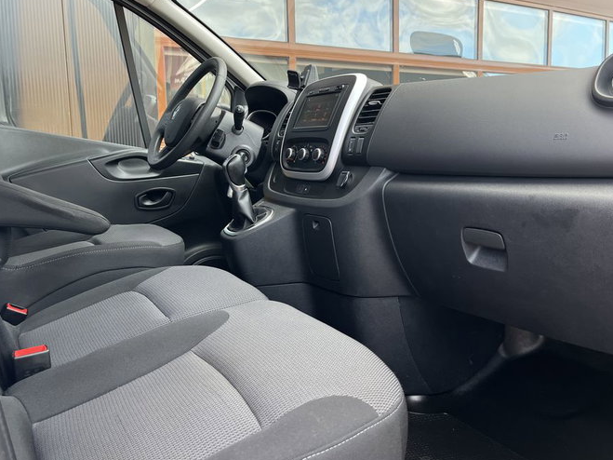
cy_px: 210
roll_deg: +1.3
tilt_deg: -6.8
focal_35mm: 30
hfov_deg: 59.9
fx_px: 531
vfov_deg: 46.7
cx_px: 291
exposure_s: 1/121
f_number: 1.6
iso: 80
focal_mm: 5.1
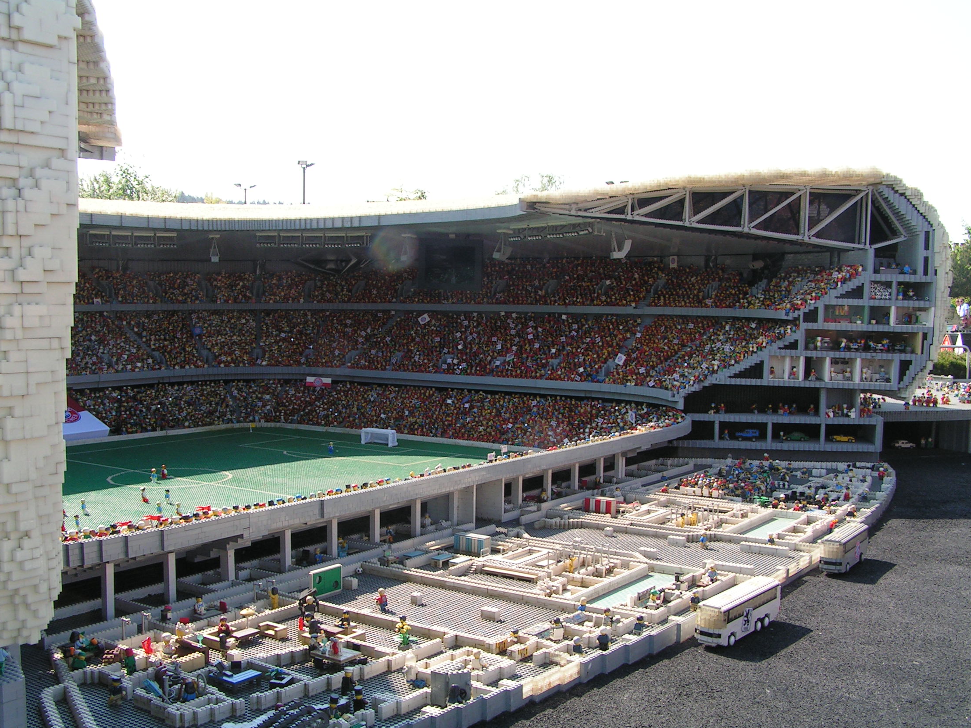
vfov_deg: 36.8
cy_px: 365
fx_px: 1094
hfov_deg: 47.9
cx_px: 475
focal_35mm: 39
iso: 50
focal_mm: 6.3
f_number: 5.6
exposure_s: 1/125
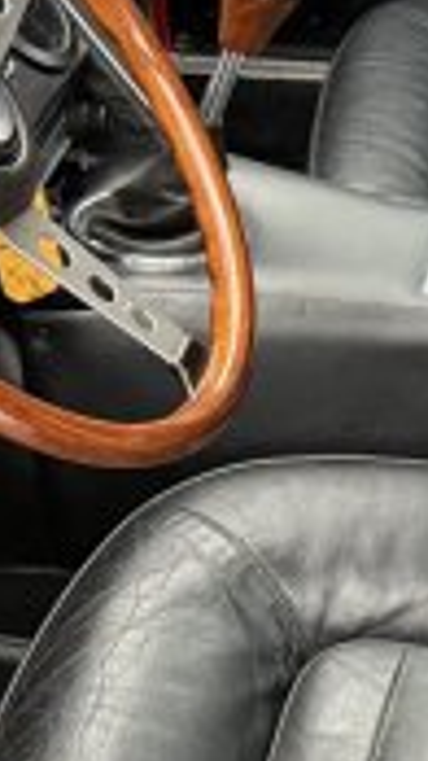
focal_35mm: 96
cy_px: 503
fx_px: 1935
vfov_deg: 22.1
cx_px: 760
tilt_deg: -35.2
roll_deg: -4.0
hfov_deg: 11.7
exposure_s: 1/48
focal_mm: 6.76
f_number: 1.78
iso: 800
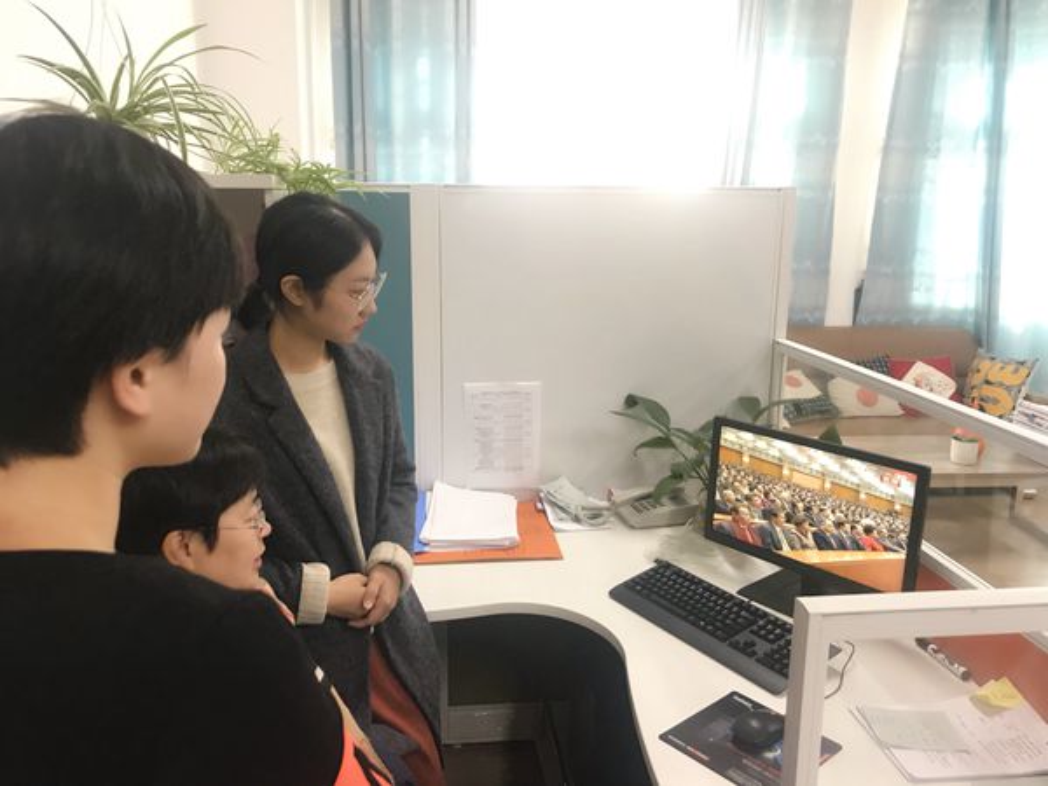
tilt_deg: -12.8
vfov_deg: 49.7
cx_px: 524
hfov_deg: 63.4
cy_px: 393
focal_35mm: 28
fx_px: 848
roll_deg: -0.7
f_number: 1.8
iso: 40
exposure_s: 1/20
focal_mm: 3.99
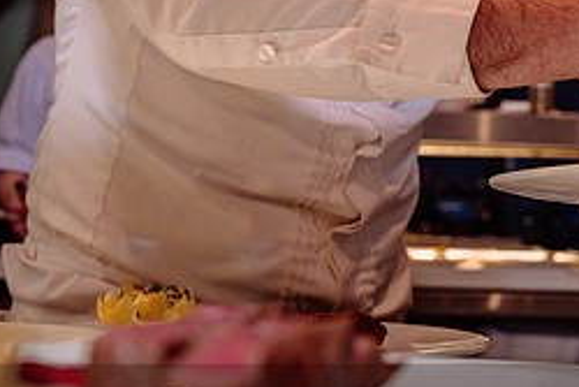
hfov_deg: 23.9
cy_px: 88
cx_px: 431
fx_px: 1352
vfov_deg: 16.2
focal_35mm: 84
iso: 800
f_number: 4.5
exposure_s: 1/100
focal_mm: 33.5
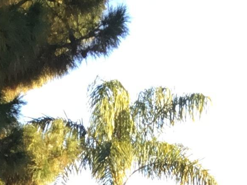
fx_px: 1127
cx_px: 0
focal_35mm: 158
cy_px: 470
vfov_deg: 8.4
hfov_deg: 12.4
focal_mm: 3.3
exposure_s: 1/120
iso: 25
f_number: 2.4
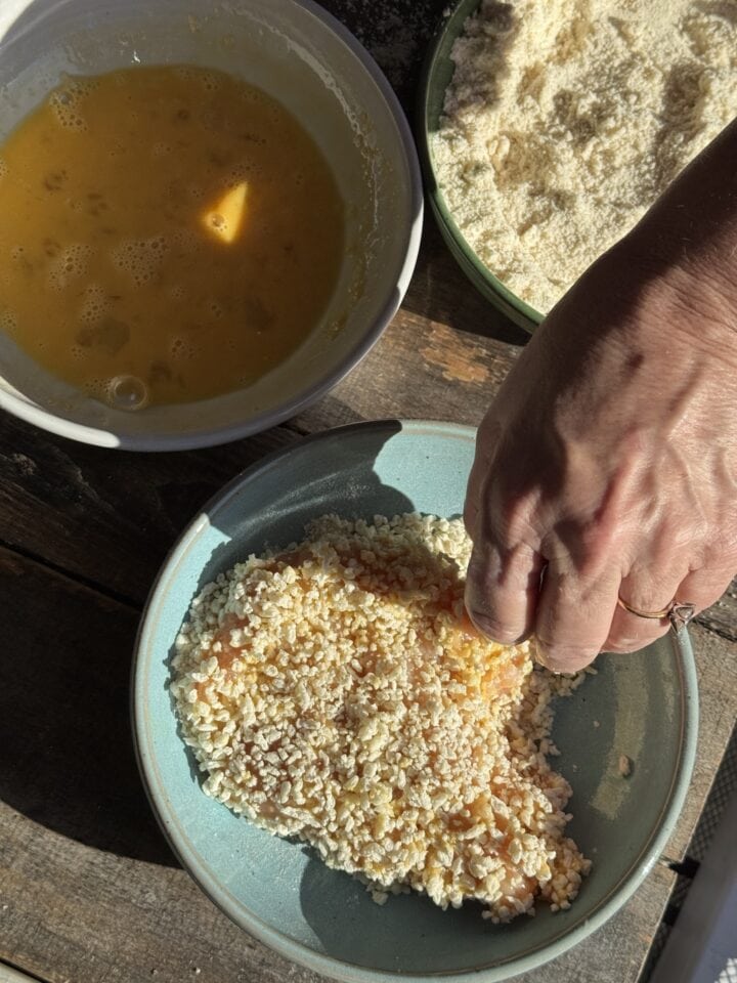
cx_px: 368
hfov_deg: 30.3
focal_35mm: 48
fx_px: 1363
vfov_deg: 39.7
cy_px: 492
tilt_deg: -75.0
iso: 64
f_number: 1.78
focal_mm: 6.76
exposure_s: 1/5848
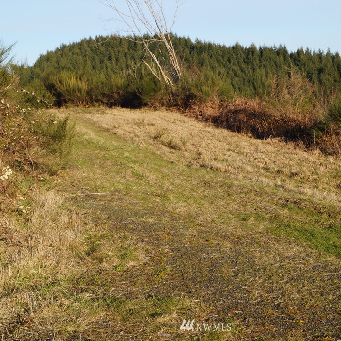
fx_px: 602
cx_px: 207
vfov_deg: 31.6
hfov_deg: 31.5
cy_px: 171
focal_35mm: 54
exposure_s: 1/80
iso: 100
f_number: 11
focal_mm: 28
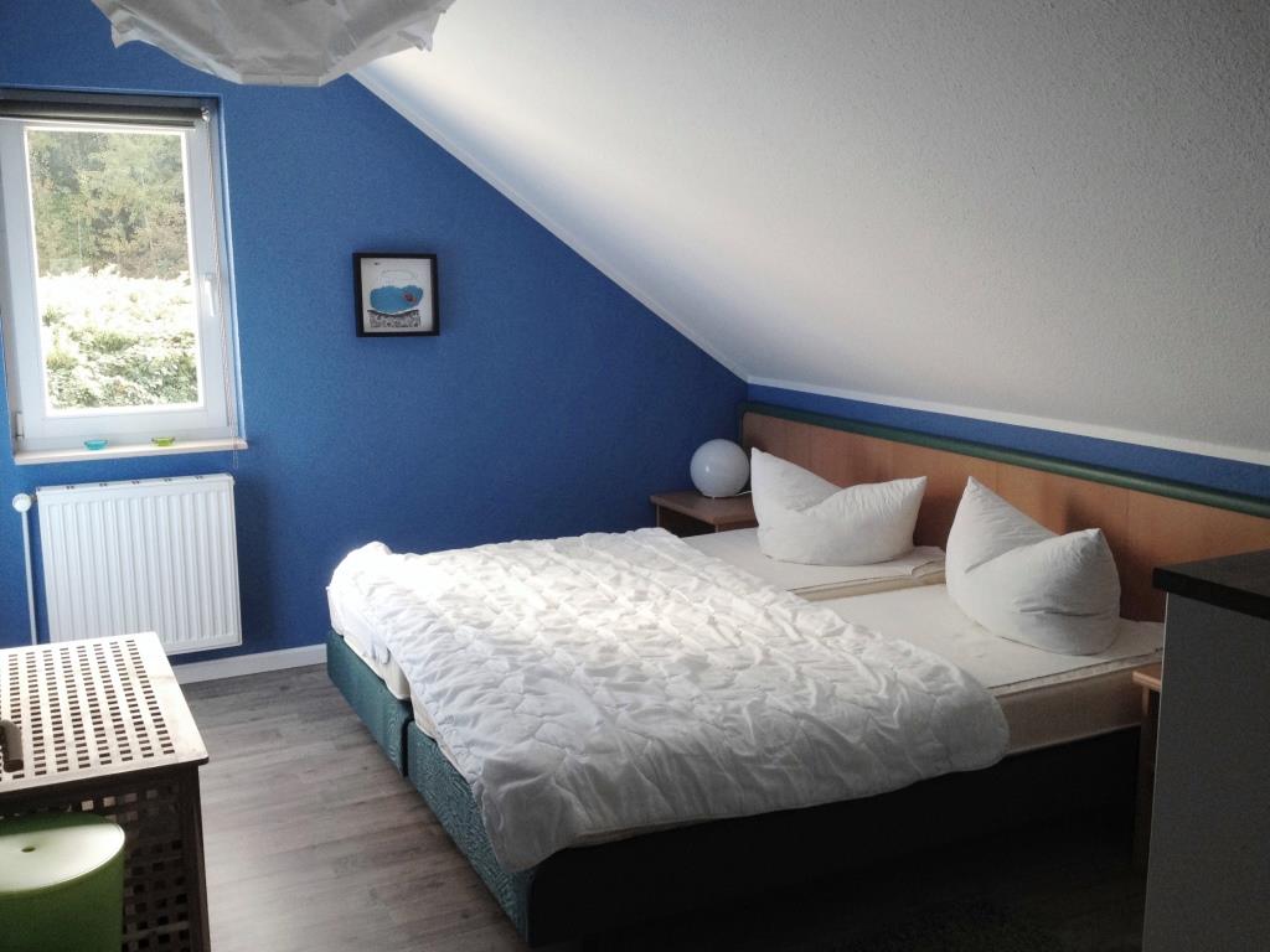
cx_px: 635
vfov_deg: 40.7
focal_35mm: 35
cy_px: 476
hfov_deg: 52.6
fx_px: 1284
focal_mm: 4.28
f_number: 2.4
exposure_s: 1/120
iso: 100
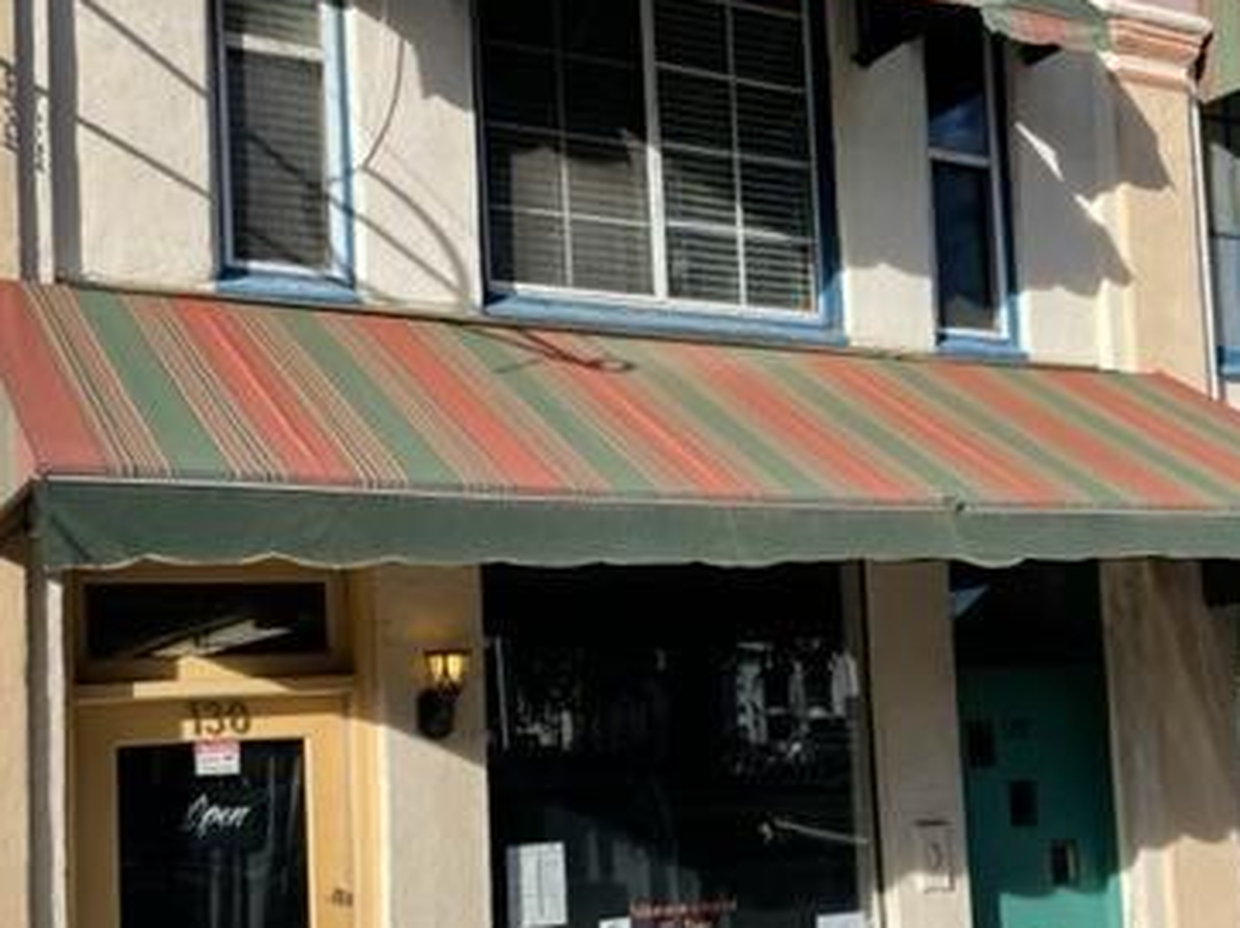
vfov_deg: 31.2
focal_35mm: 46
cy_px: 620
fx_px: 1647
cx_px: 682
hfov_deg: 41.2
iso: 32
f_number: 1.6
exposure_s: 1/3401
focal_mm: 4.2
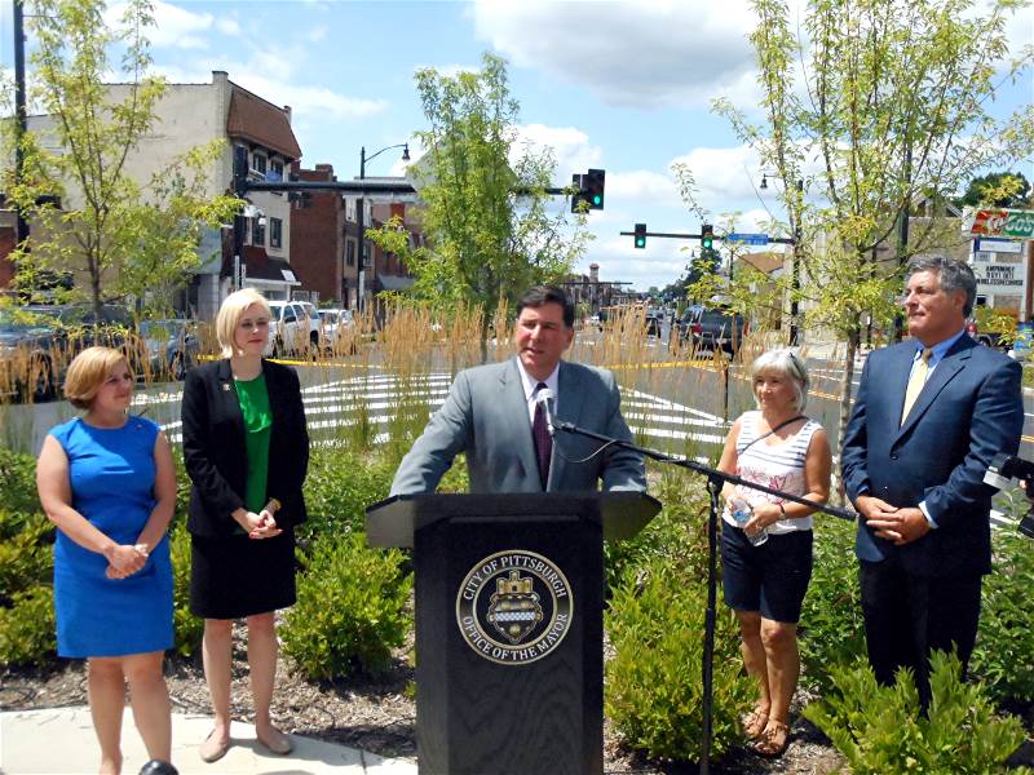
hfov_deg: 47.9
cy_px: 388
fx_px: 1165
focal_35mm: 39
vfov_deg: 36.8
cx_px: 517
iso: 800
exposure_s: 1/500
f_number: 12.1
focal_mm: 6.9
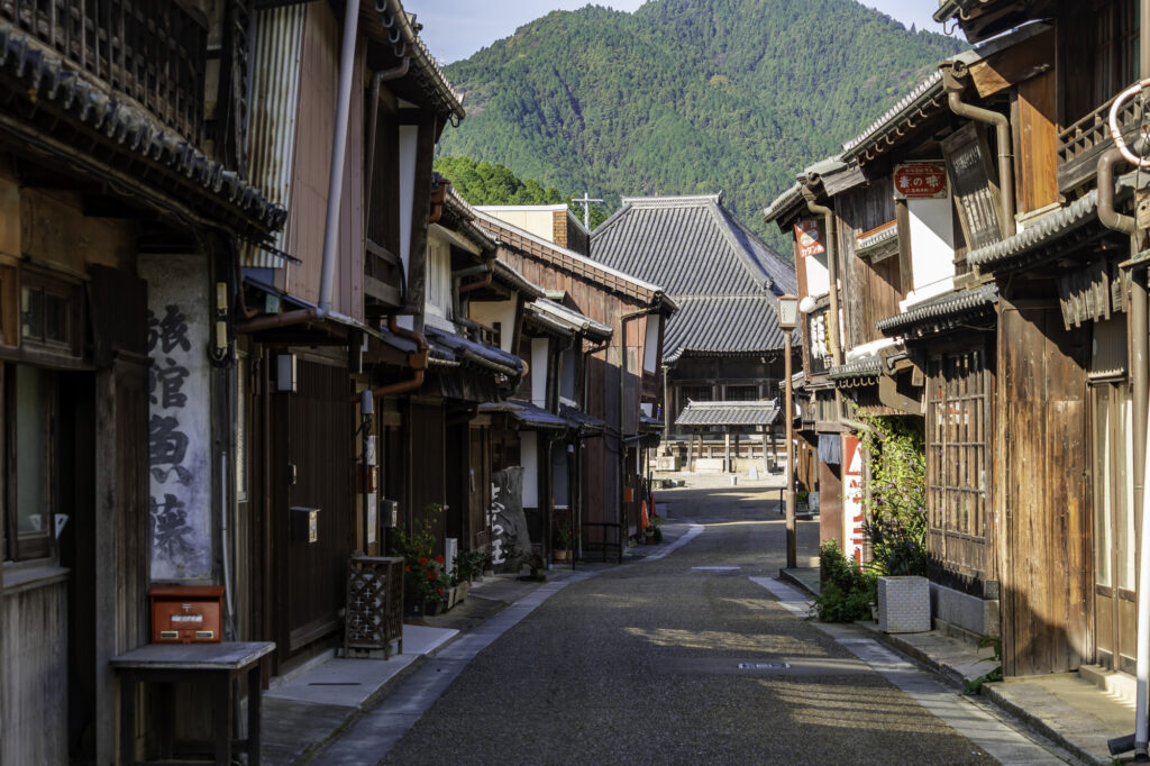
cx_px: 575
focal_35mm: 98
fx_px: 3113
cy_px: 383
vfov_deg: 14.0
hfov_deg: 20.9
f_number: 6.3
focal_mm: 65
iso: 160
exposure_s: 1/125
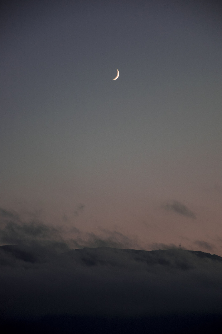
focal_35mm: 138
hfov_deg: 9.9
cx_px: 111
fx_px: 1276
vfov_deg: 14.9
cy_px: 167
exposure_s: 1/60
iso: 800
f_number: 5.6
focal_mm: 92
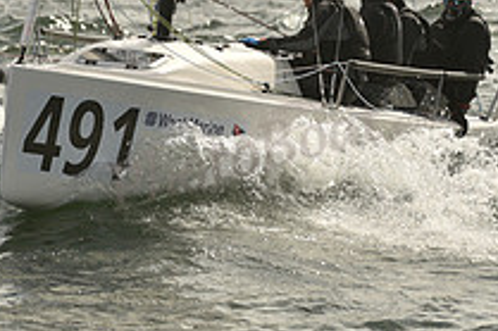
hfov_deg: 3.7
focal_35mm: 555
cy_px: 58
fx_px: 7671
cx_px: -12
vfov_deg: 2.5
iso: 320
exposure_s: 1/2500
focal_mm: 200
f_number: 7.1
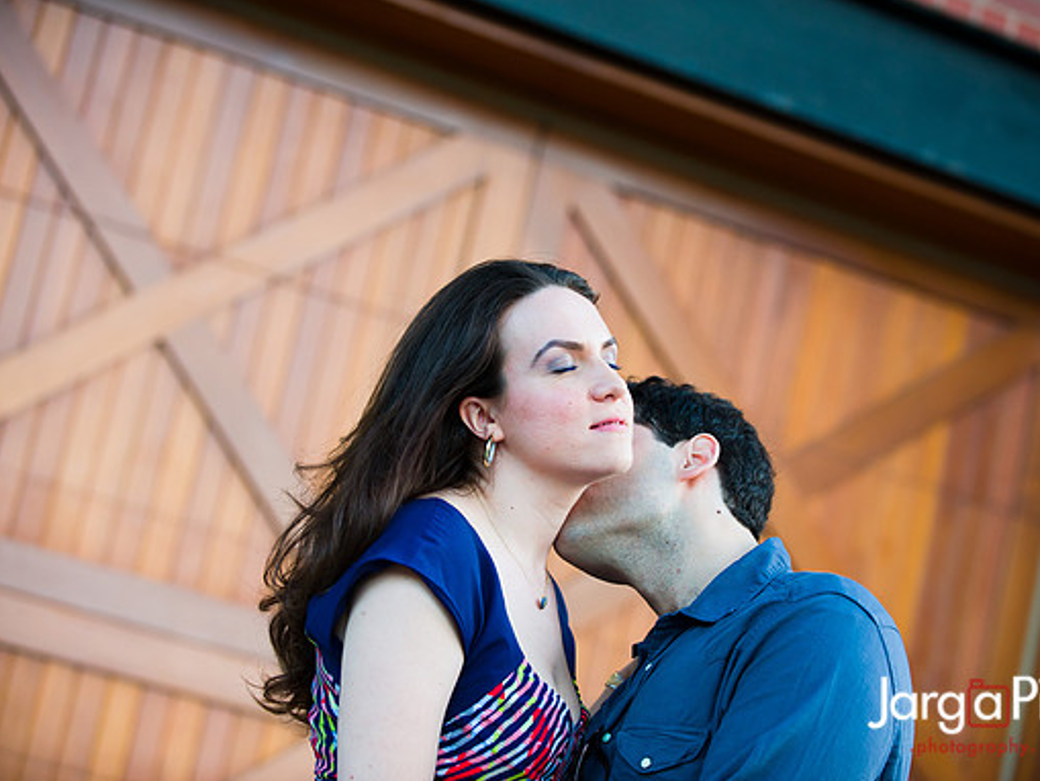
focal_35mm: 104
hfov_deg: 18.9
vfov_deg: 14.2
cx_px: 554
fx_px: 3125
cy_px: 390
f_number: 3.2
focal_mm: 95
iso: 800
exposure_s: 1/125
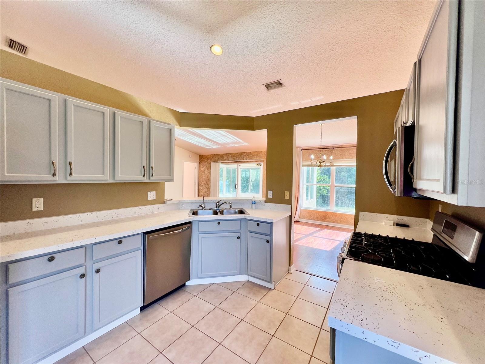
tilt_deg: -1.9
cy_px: 182
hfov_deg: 106.2
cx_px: 242
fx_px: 182
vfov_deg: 89.9
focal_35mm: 13
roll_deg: -1.2
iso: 40
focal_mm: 1.57
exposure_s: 1/120
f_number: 1.8
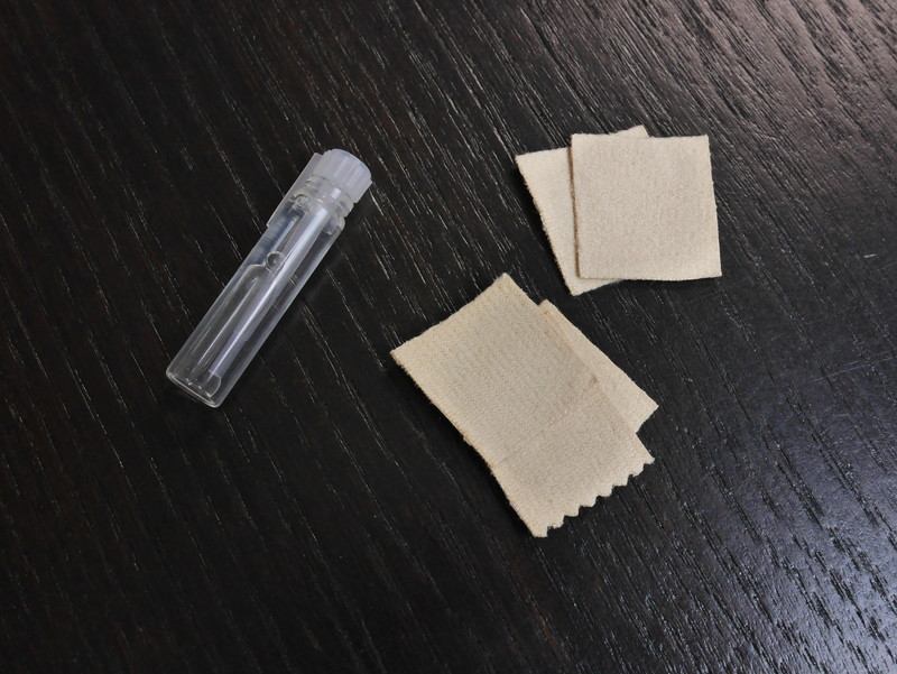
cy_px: 337
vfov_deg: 36.0
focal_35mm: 40
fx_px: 1037
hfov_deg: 46.8
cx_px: 448
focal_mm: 20
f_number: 7.1
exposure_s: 1/60
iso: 800
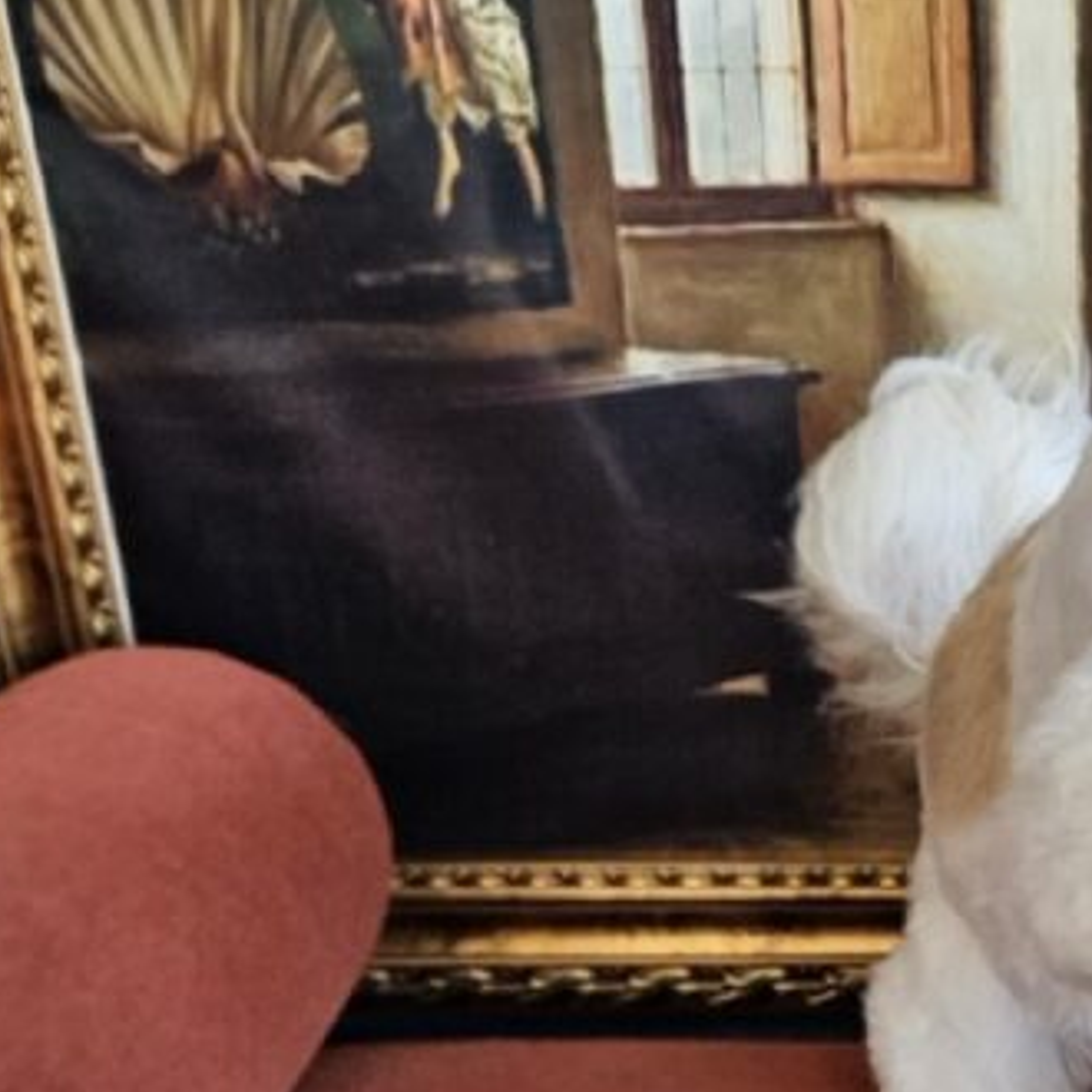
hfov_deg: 25.5
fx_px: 2248
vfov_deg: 26.7
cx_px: 1171
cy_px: 890
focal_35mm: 63
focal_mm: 5.4
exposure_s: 1/359
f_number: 1.8
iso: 160
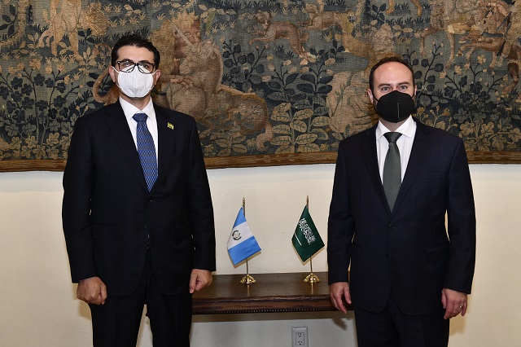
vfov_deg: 26.0
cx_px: 260
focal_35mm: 52
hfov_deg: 38.2
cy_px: 174
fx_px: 752
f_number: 8
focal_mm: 52
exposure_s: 1/80
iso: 1600
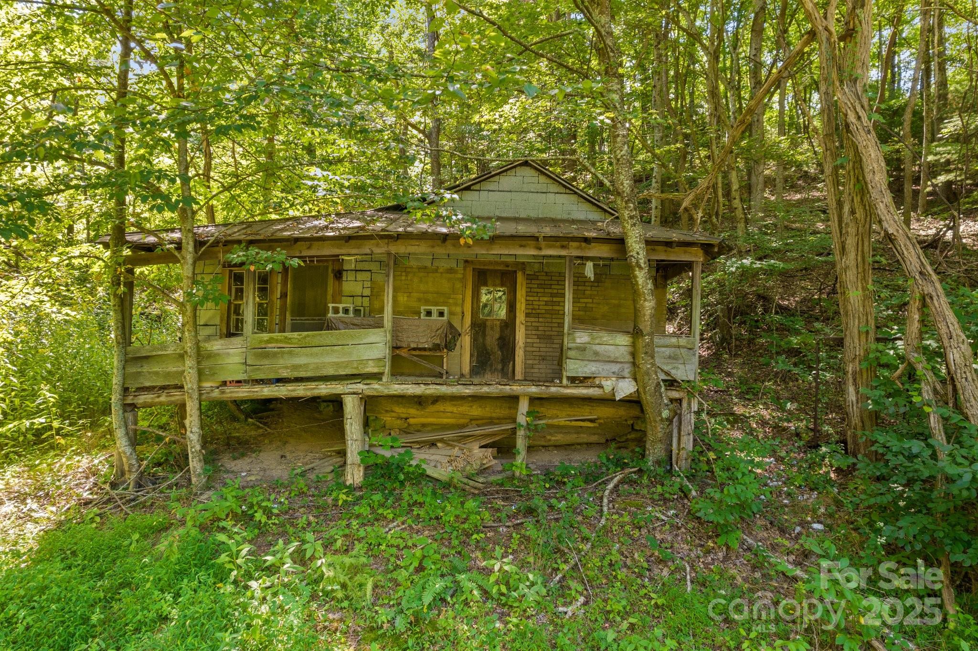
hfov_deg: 78.6
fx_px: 597
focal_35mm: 22
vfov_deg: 57.2
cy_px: 326
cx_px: 489
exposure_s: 1/30
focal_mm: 8.38
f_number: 2.8
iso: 100
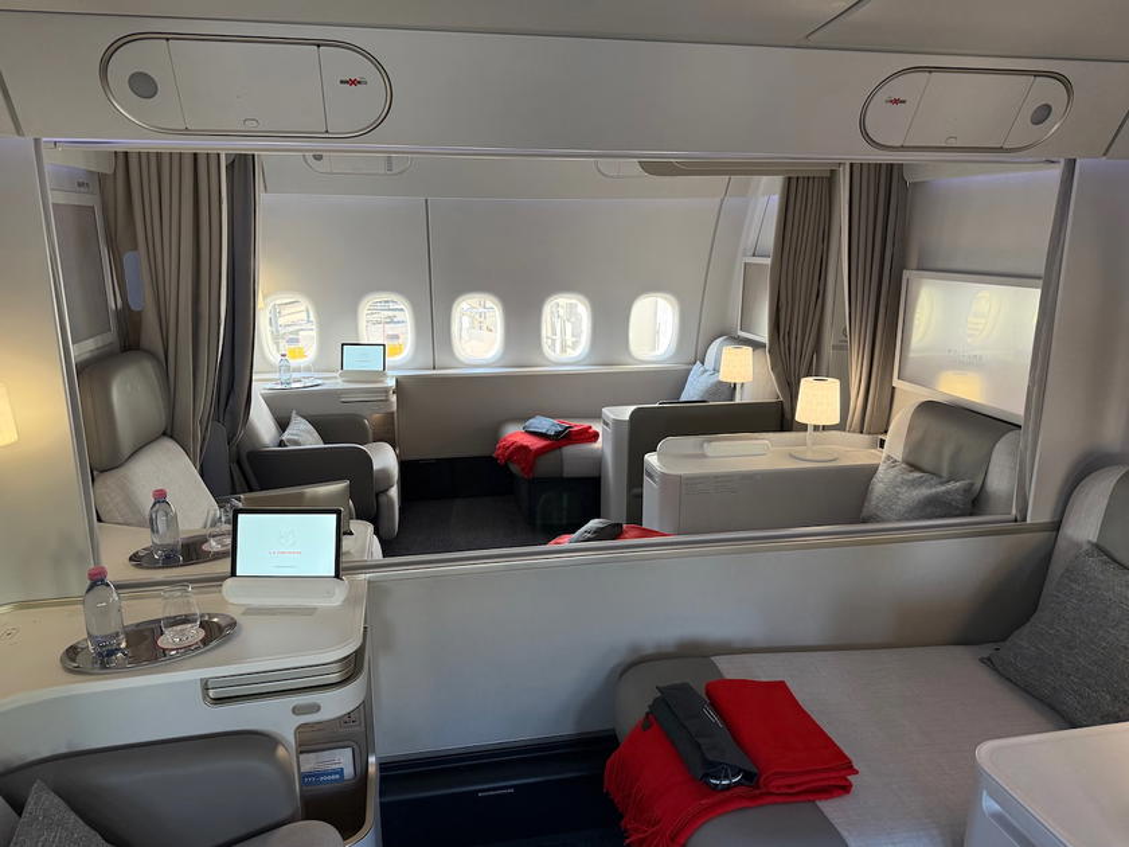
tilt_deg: -13.4
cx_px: 564
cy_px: 424
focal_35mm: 24
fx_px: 783
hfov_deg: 71.6
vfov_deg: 56.8
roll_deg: -0.6
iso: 200
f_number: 1.78
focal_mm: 6.76
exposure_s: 1/124
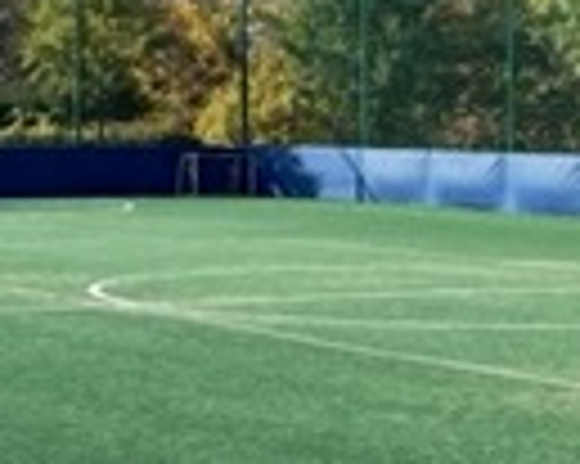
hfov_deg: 15.0
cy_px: -54
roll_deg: +0.0
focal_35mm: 126
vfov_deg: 12.0
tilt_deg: +5.3
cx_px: 0
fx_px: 2161
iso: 50
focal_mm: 5.96
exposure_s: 1/3413
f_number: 1.6
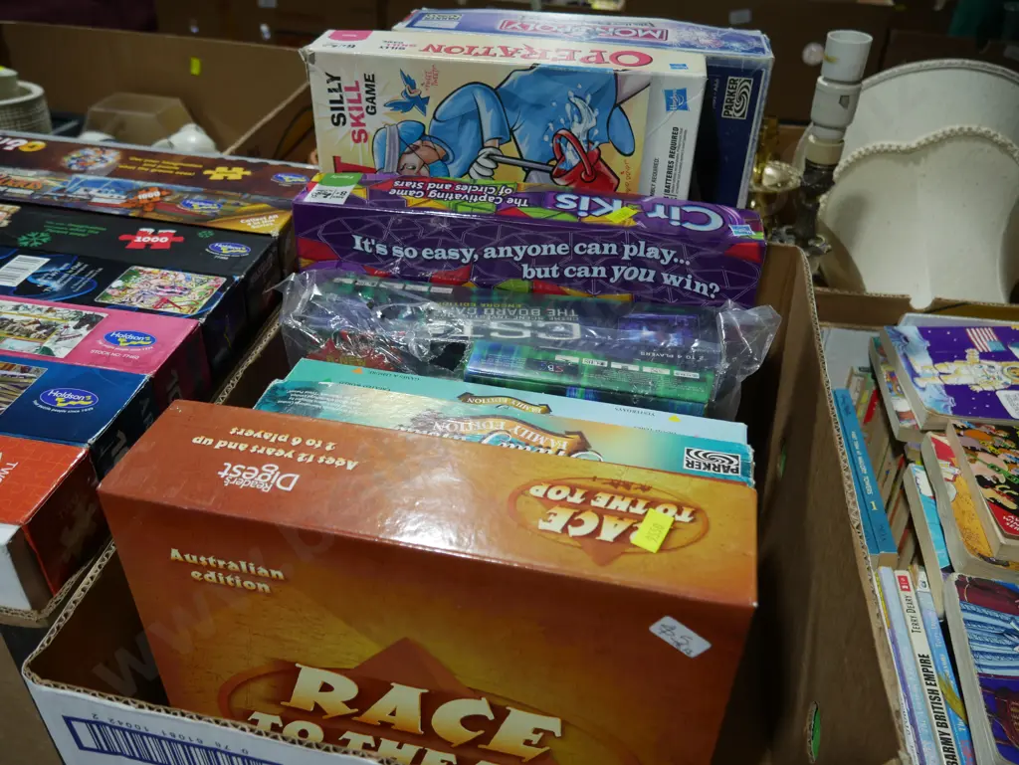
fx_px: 825
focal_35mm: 28
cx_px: 510
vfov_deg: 49.8
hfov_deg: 63.4
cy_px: 382
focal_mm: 14
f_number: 3.5
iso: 200
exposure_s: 1/100
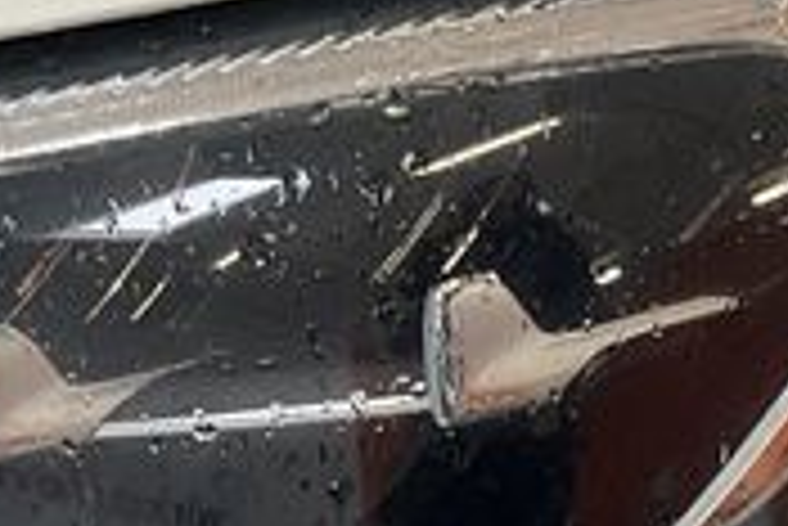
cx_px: 320
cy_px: 1097
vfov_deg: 9.3
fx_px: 3023
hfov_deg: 14.8
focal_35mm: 138
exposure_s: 1/50
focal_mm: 3
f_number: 1.8
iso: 40
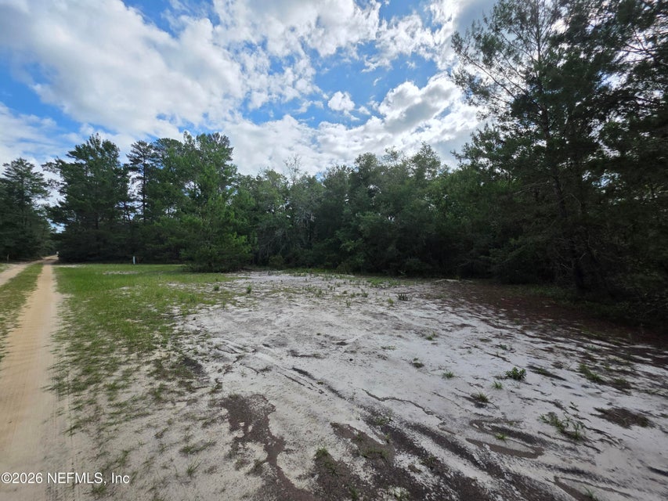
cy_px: 250
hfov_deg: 106.2
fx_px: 251
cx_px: 334
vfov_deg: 89.9
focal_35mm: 13
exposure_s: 1/2339
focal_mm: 2.2
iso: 40
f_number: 1.9
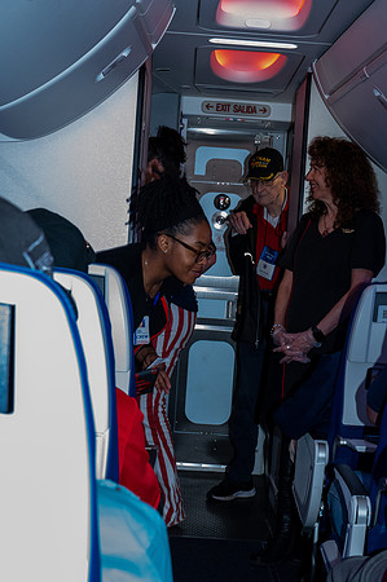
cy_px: 291
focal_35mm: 63
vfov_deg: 31.9
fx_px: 1018
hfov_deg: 21.5
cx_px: 194
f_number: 11
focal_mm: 63
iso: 12800
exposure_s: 1/80
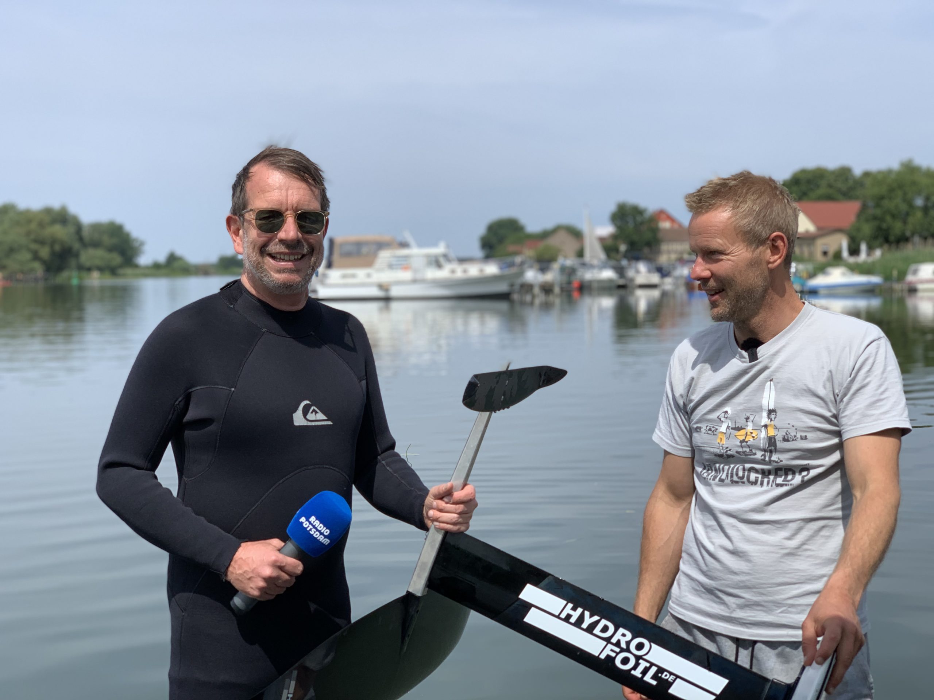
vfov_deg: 28.0
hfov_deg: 36.8
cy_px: 350
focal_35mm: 52
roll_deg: +0.4
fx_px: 1403
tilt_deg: -1.4
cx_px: 467
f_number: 2.4
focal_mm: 6
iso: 16
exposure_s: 1/1199
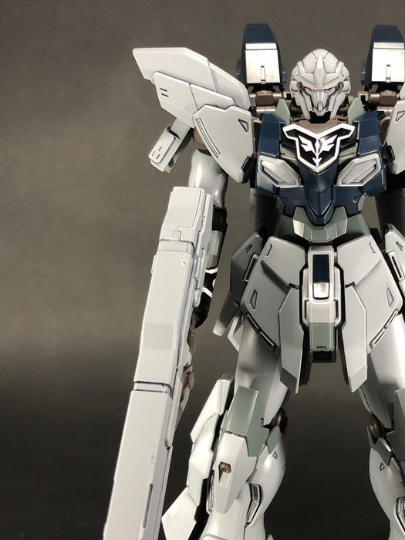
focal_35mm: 48
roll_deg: -0.9
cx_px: 321
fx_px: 749
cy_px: 302
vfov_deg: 39.6
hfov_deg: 29.6
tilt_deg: -9.7
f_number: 1.8
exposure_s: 1/15
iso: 80
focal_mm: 3.99
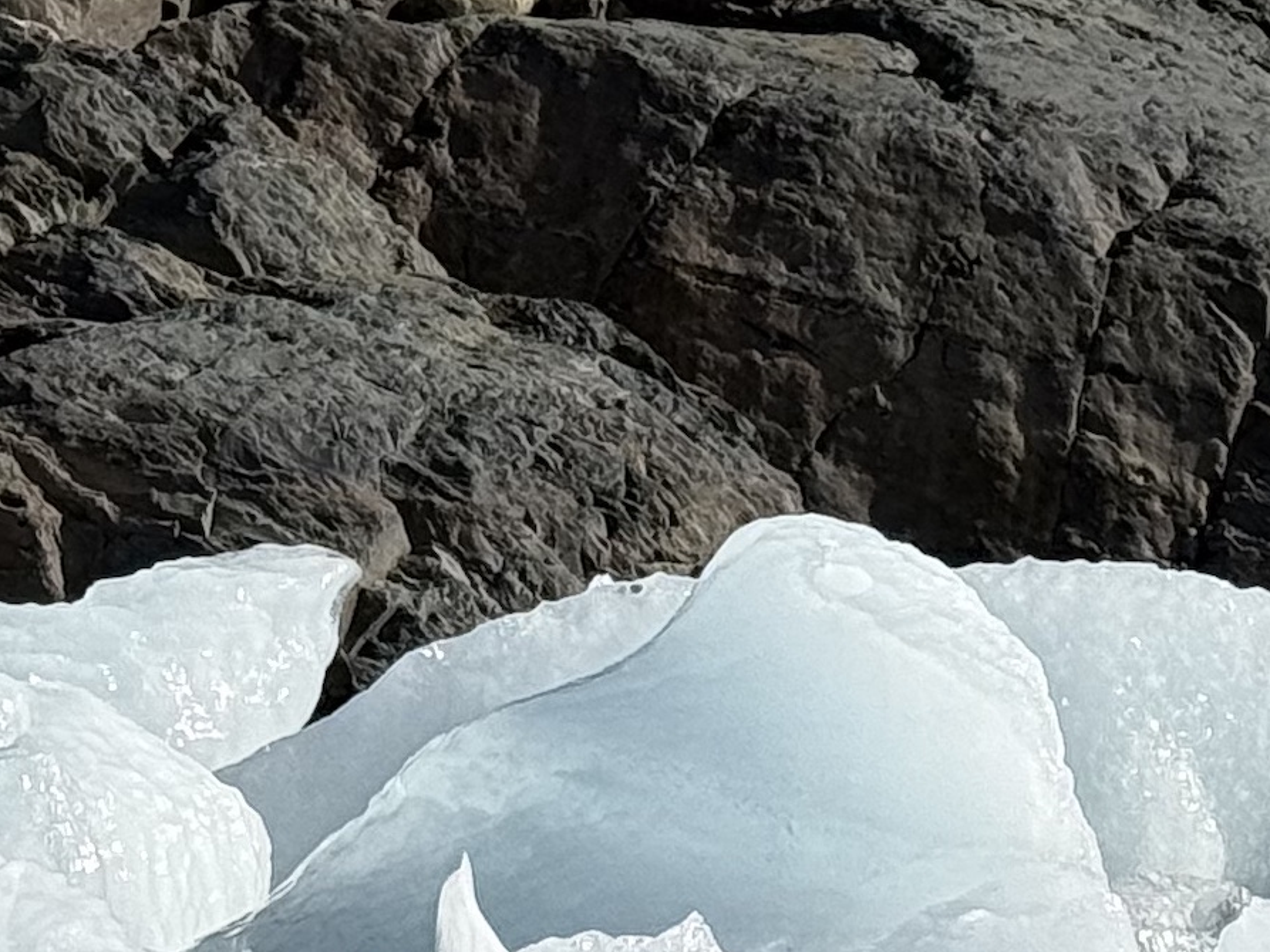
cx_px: 266
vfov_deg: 6.6
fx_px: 7889
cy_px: -1111
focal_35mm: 215
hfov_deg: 9.2
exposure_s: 1/7874
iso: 64
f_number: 1.78
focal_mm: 6.76
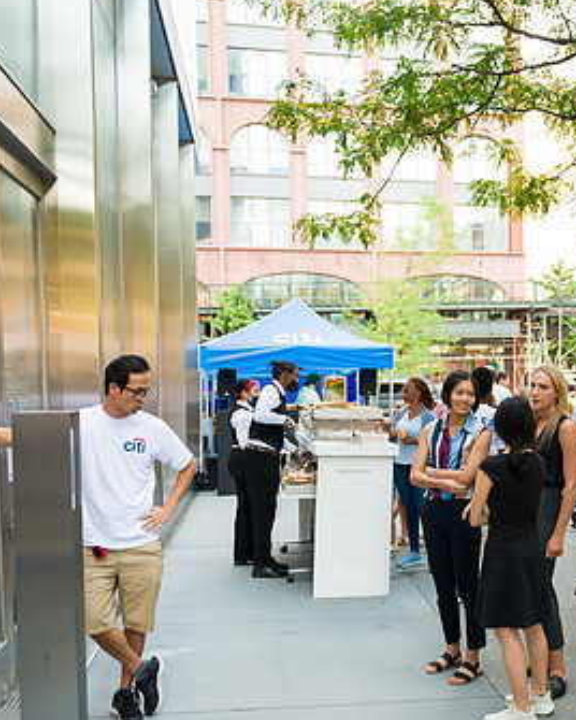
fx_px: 831
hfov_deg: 36.7
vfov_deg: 46.7
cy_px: 404
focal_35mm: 39
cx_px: 475
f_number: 3.2
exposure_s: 1/640
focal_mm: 24
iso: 800
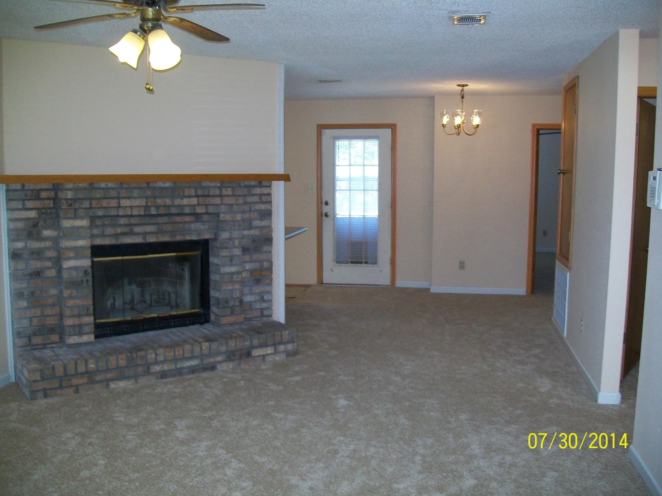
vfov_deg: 41.8
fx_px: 650
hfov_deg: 54.0
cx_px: 331
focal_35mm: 34
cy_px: 248
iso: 160
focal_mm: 6.1
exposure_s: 1/60
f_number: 2.7
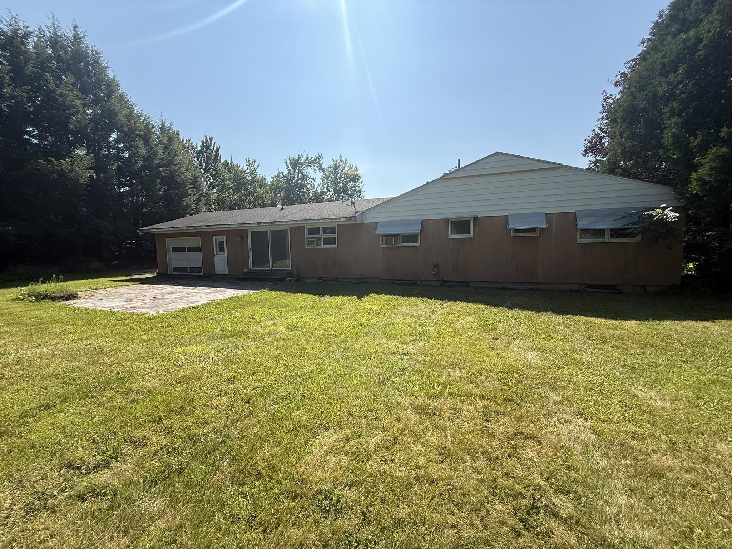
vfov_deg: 85.7
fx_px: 296
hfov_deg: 102.1
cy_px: 274
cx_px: 366
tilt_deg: -5.2
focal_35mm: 14
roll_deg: +0.6
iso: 64
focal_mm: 2.22
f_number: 2.2
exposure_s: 1/1698
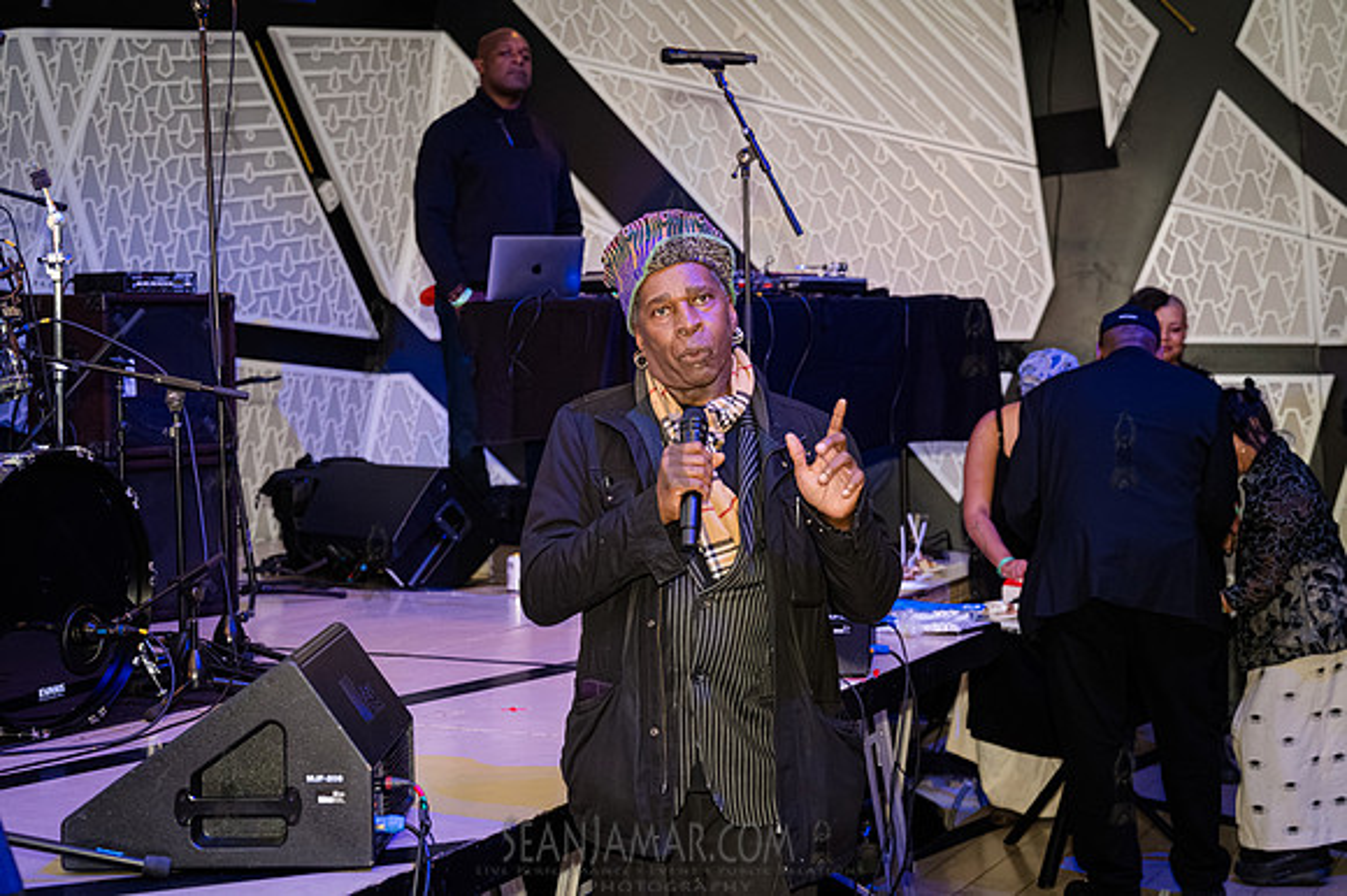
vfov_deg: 23.0
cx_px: 674
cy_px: 448
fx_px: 2206
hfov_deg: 34.0
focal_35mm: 59
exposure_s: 1/400
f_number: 3.5
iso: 10000
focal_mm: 59
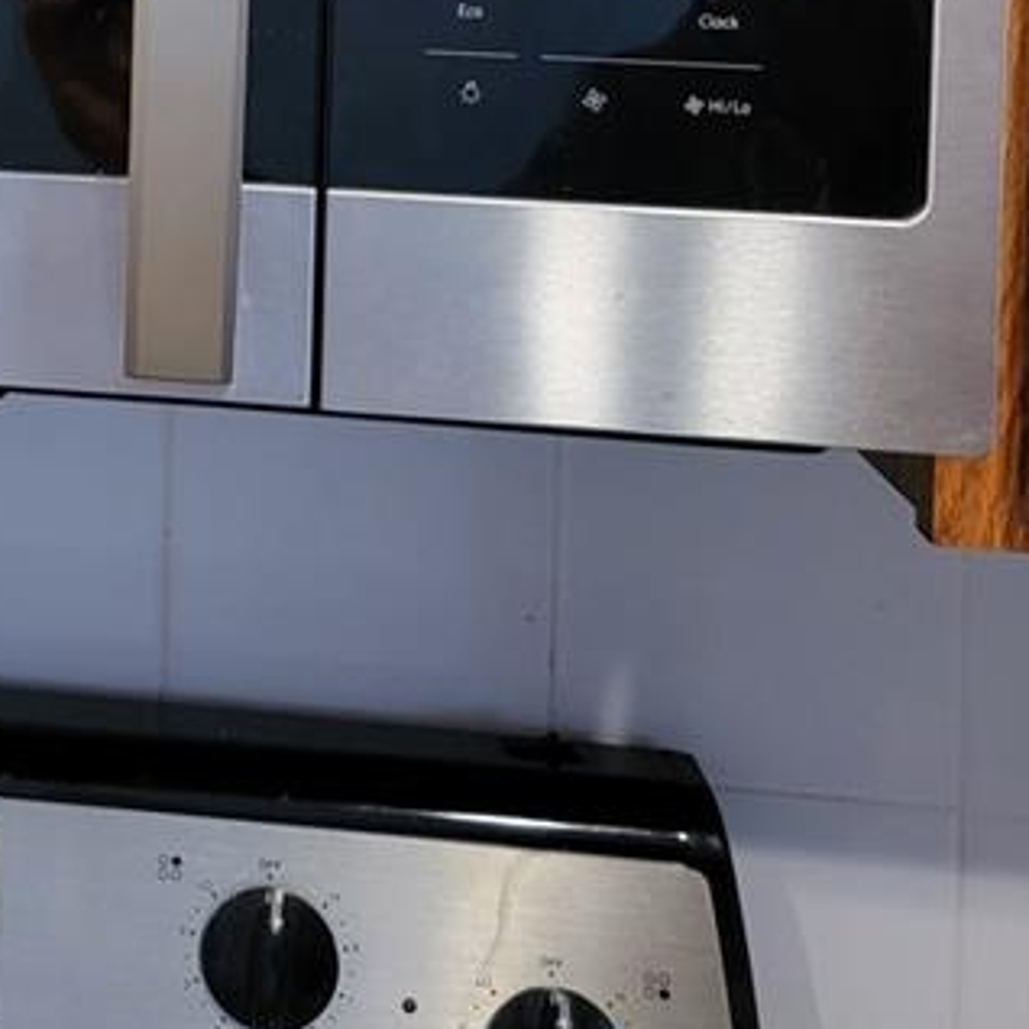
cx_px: -301
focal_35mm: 80
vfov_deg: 20.2
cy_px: -230
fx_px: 2691
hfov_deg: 19.9
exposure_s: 1/40
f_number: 1.8
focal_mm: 6.7
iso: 250
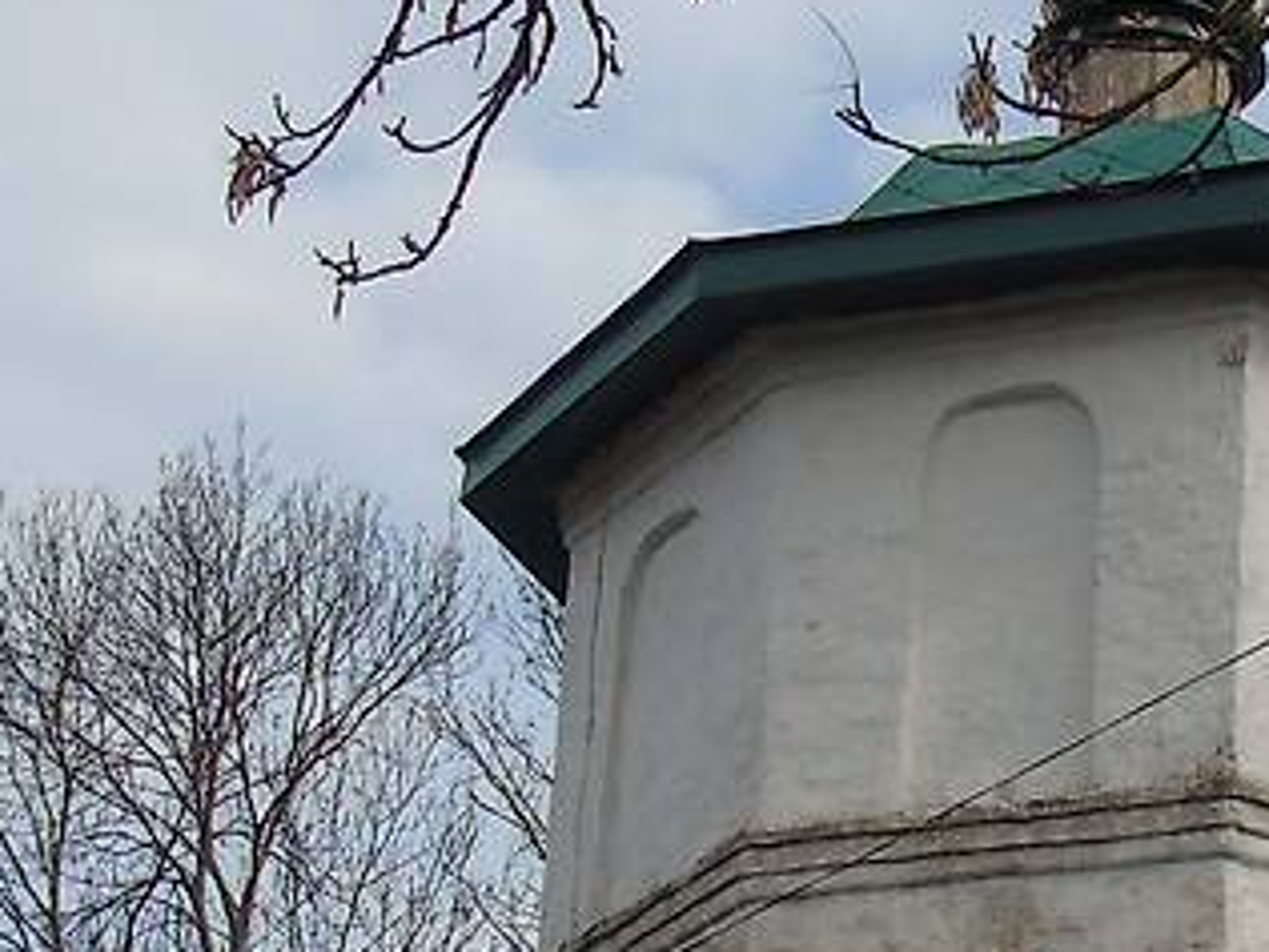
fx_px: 3483
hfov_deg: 20.0
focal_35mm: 95
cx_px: 1281
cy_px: 884
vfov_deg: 15.4
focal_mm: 4.4
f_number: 3.8
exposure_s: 1/1000
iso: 80
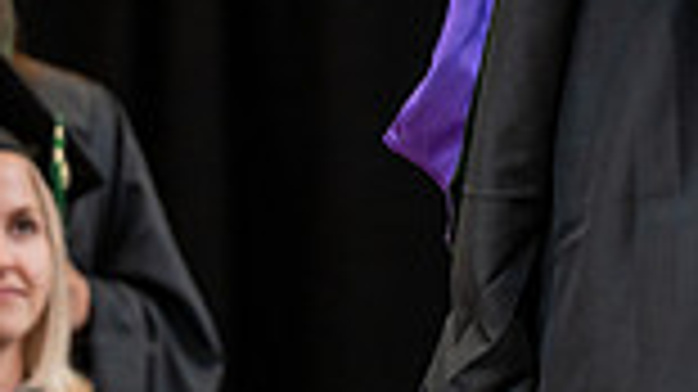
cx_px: 1067
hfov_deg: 5.5
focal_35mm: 392
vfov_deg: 3.1
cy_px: -191
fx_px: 7251
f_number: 3.5
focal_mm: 100
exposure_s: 1/200
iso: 1600
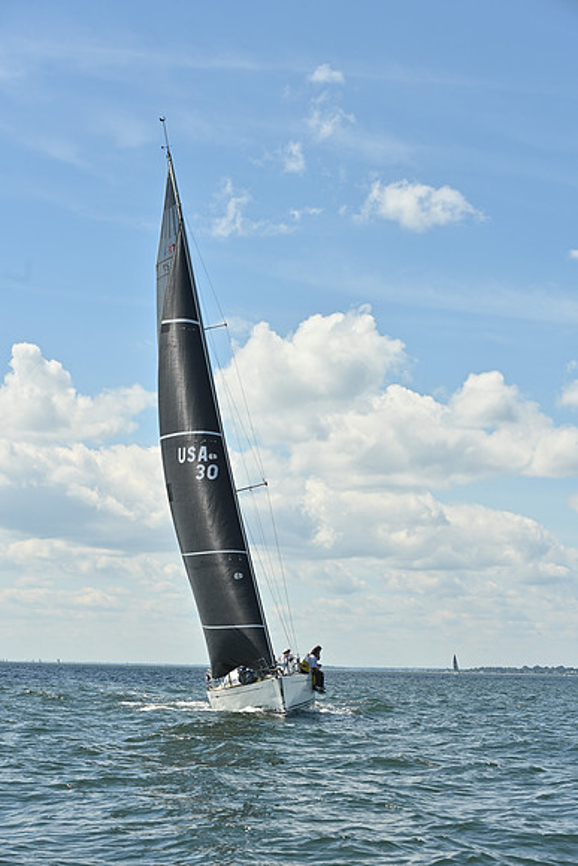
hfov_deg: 19.5
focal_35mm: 70
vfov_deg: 28.8
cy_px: 433
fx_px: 1685
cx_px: 289
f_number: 8
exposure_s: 1/1250
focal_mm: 70
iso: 250
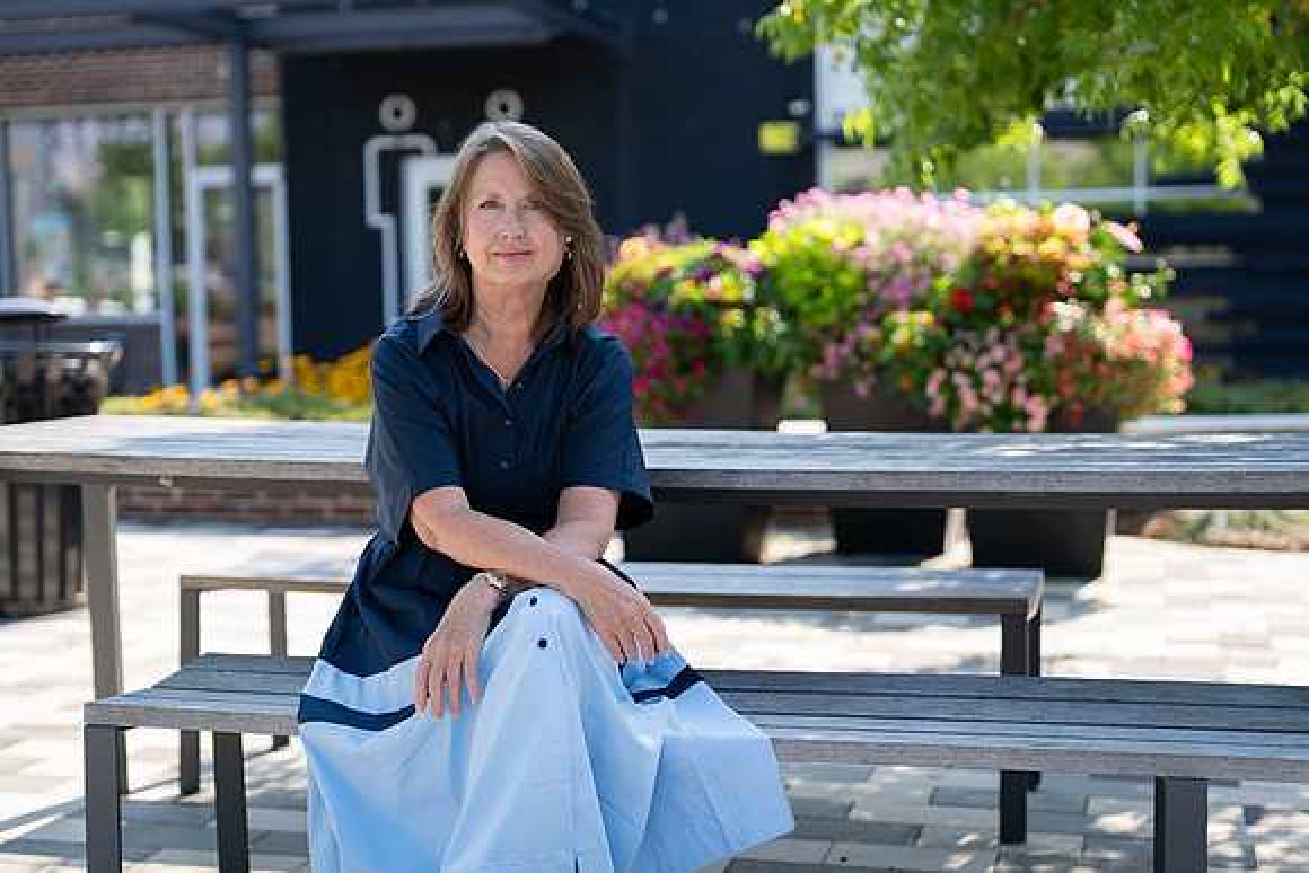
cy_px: 436
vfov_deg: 26.0
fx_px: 1891
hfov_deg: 38.2
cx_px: 654
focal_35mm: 52
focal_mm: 52
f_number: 2
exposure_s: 1/1000
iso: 100
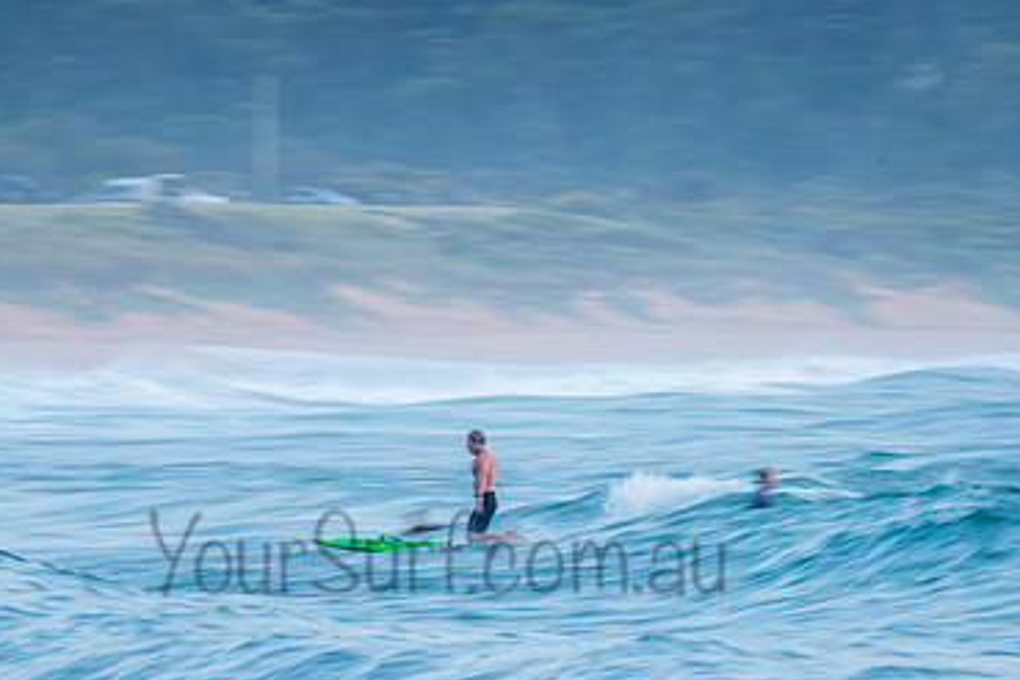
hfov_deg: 2.6
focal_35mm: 785
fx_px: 22240
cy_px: 529
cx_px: 434
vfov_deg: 1.8
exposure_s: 1/20
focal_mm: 500
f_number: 11
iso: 31
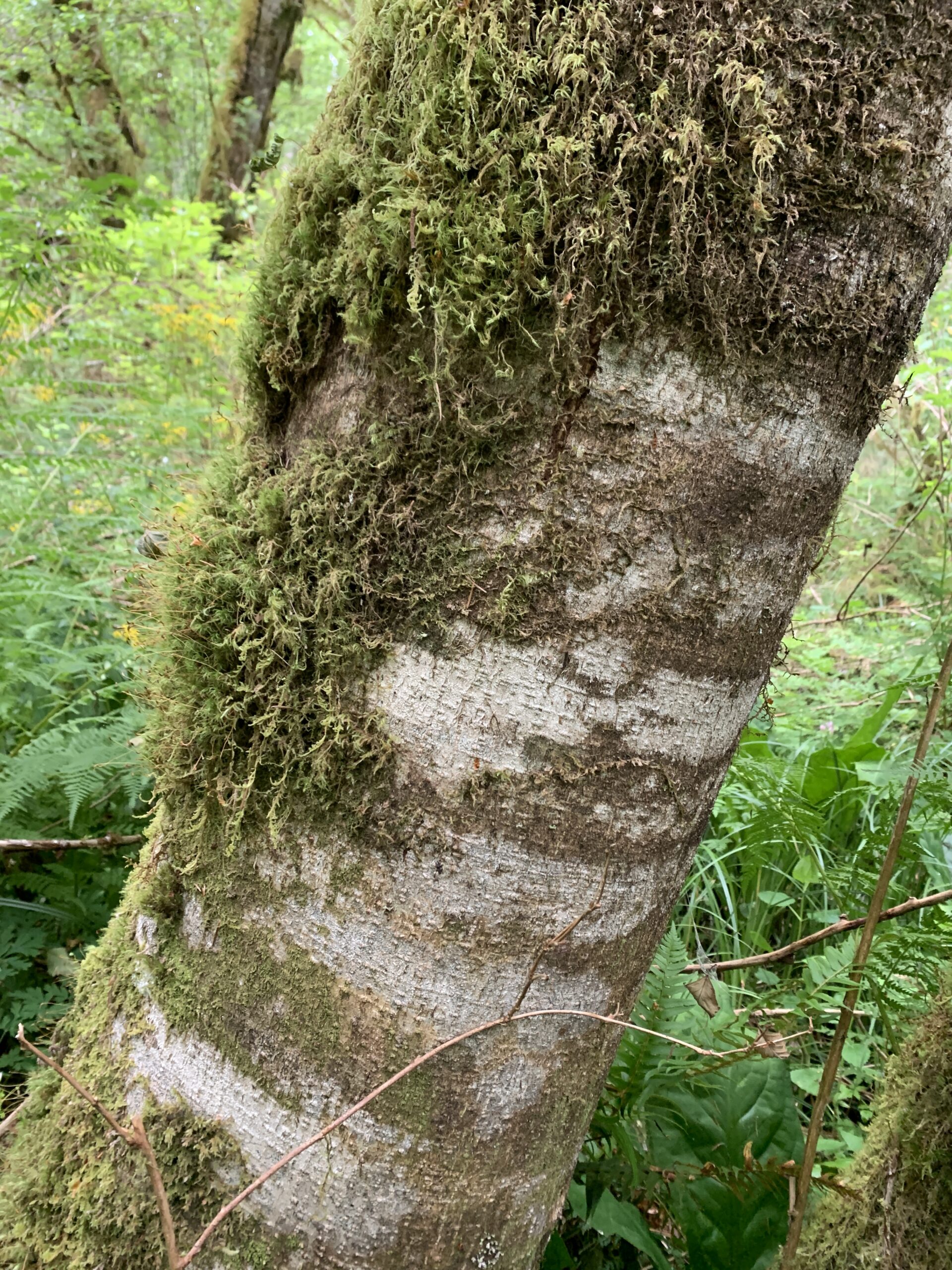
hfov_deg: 53.1
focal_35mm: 26
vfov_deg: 67.3
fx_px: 953
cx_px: 476
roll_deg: -6.4
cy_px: 635
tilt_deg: -8.9
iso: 250
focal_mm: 4.25
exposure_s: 1/60
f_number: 1.8
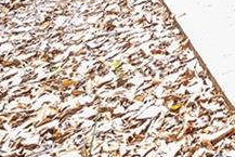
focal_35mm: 103
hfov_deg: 11.1
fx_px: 673
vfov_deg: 9.5
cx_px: 721
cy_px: -354
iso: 400
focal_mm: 14
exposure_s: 1/100
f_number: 7.1
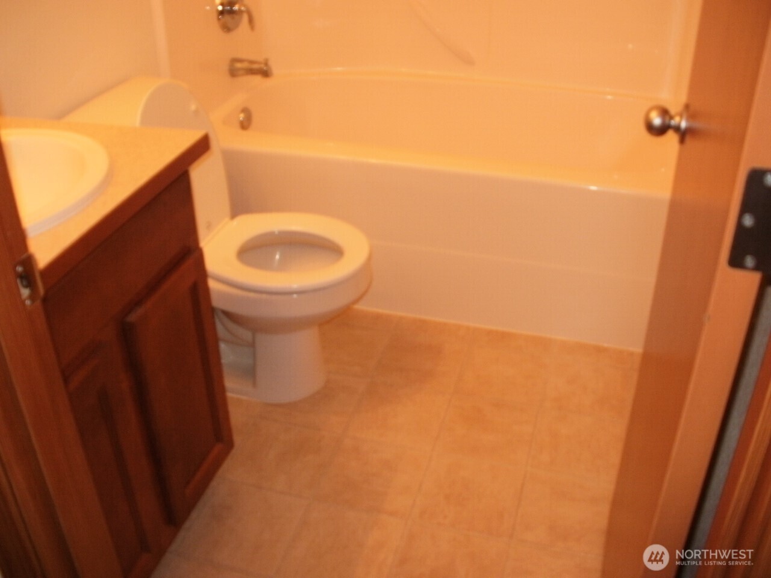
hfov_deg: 51.4
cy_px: 289
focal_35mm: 36
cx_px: 386
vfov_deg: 39.7
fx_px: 802
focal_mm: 6.3
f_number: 3.5
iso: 125
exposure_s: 1/30
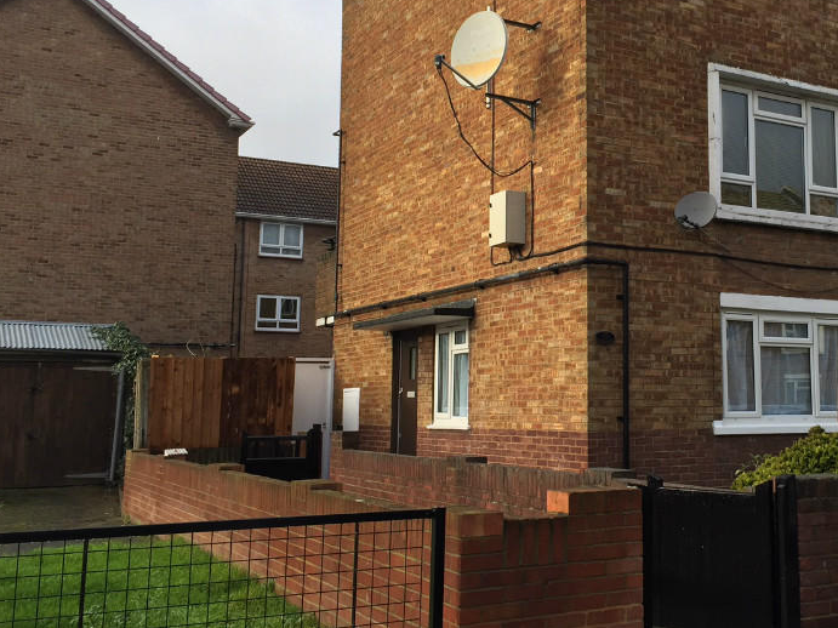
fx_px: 1041
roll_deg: +0.5
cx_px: 597
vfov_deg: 33.5
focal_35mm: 43
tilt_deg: +6.6
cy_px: 253
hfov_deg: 42.9
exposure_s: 1/507
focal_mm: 4.15
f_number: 2.2
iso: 32
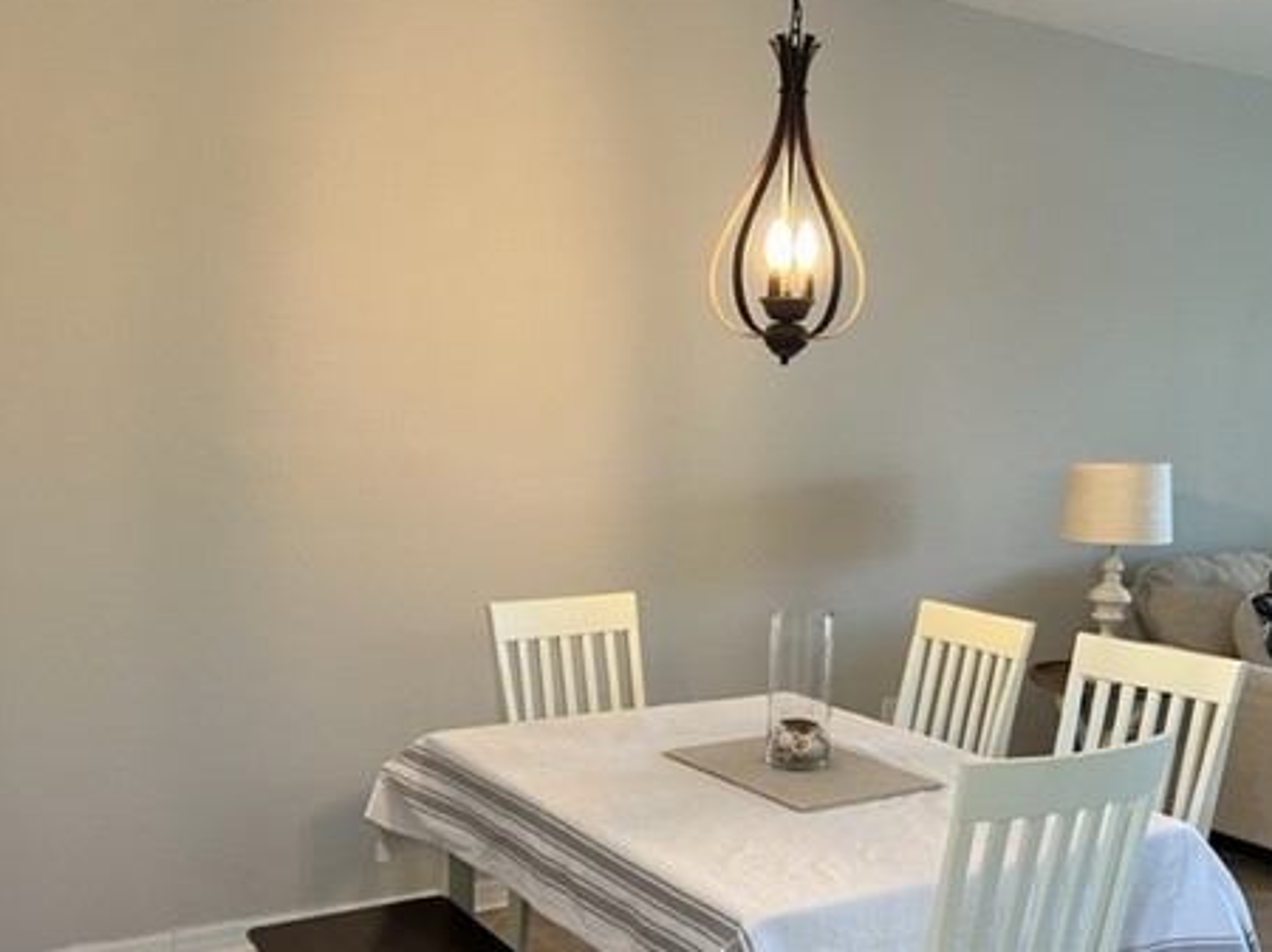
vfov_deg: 38.1
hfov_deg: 49.8
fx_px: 1359
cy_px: 658
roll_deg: -1.8
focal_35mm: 37
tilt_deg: -9.9
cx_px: 766
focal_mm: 5.7
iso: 100
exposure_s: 1/60
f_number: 1.5
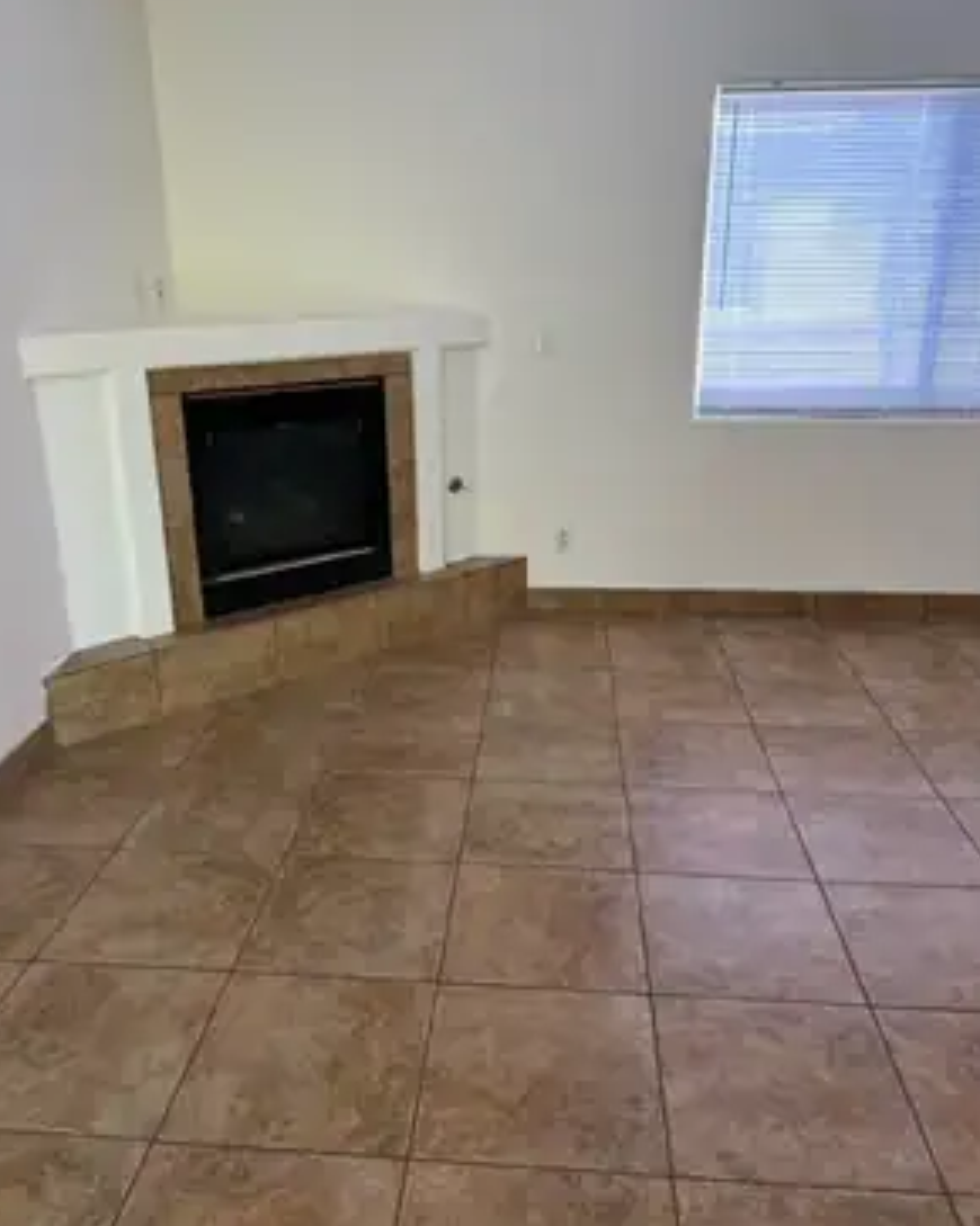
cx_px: 480
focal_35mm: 28
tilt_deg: -15.7
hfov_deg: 51.5
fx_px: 1016
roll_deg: +1.3
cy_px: 608
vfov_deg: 62.2
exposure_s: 1/120
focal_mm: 5.7
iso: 80
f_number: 1.5
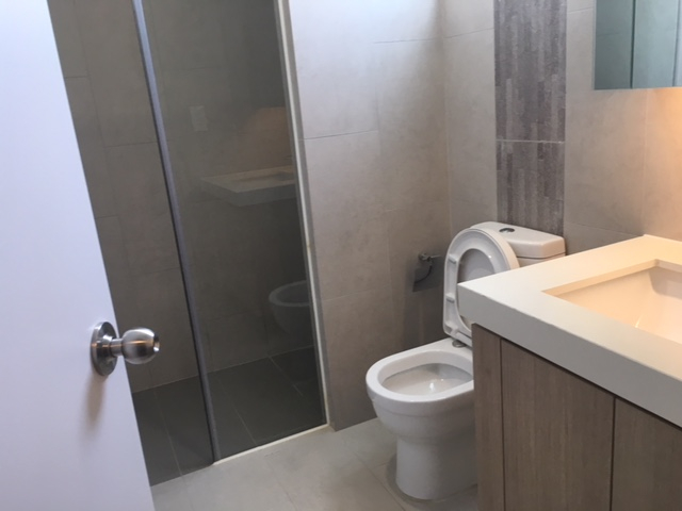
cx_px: 341
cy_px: 256
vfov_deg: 48.2
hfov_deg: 61.7
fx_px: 571
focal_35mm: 29
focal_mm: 4.15
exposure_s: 1/33
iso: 40
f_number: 2.2
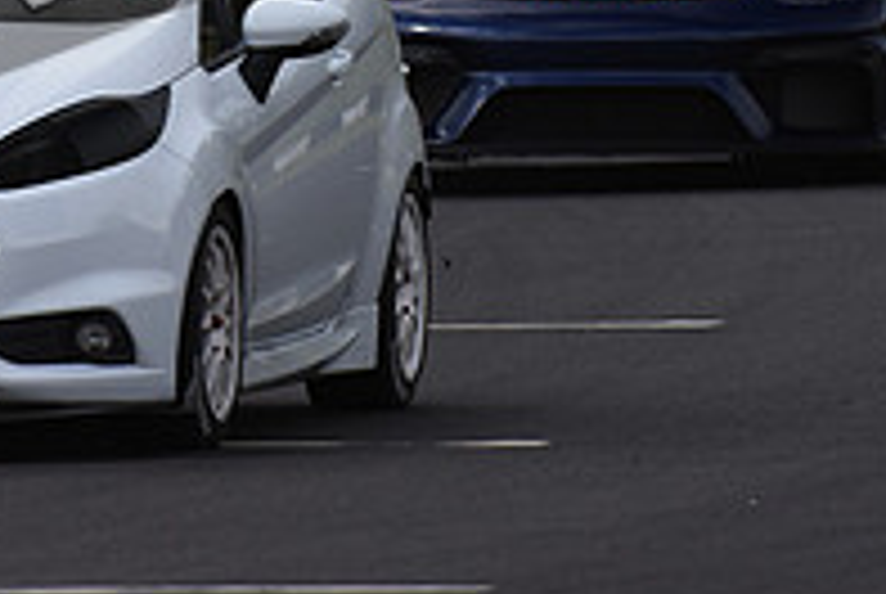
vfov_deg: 1.2
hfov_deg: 1.8
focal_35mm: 1176
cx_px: 54
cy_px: -200
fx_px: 28986
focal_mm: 400
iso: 1250
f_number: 8
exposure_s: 1/1000
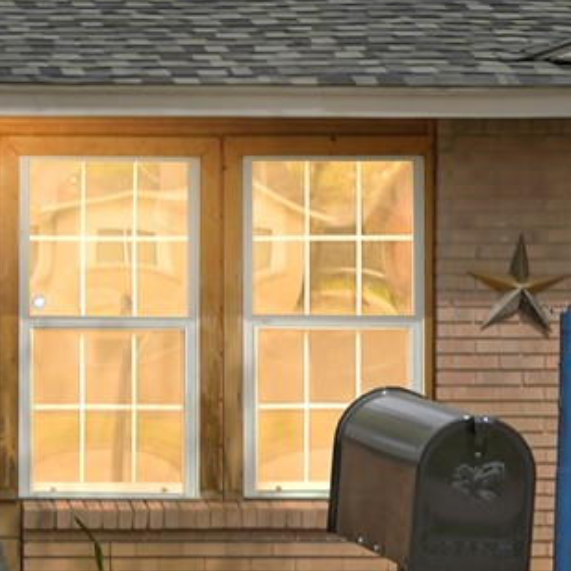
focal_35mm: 198
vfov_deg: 8.8
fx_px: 3695
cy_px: 460
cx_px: -345
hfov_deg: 8.6
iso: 100
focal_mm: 22.5
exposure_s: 1/80
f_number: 9
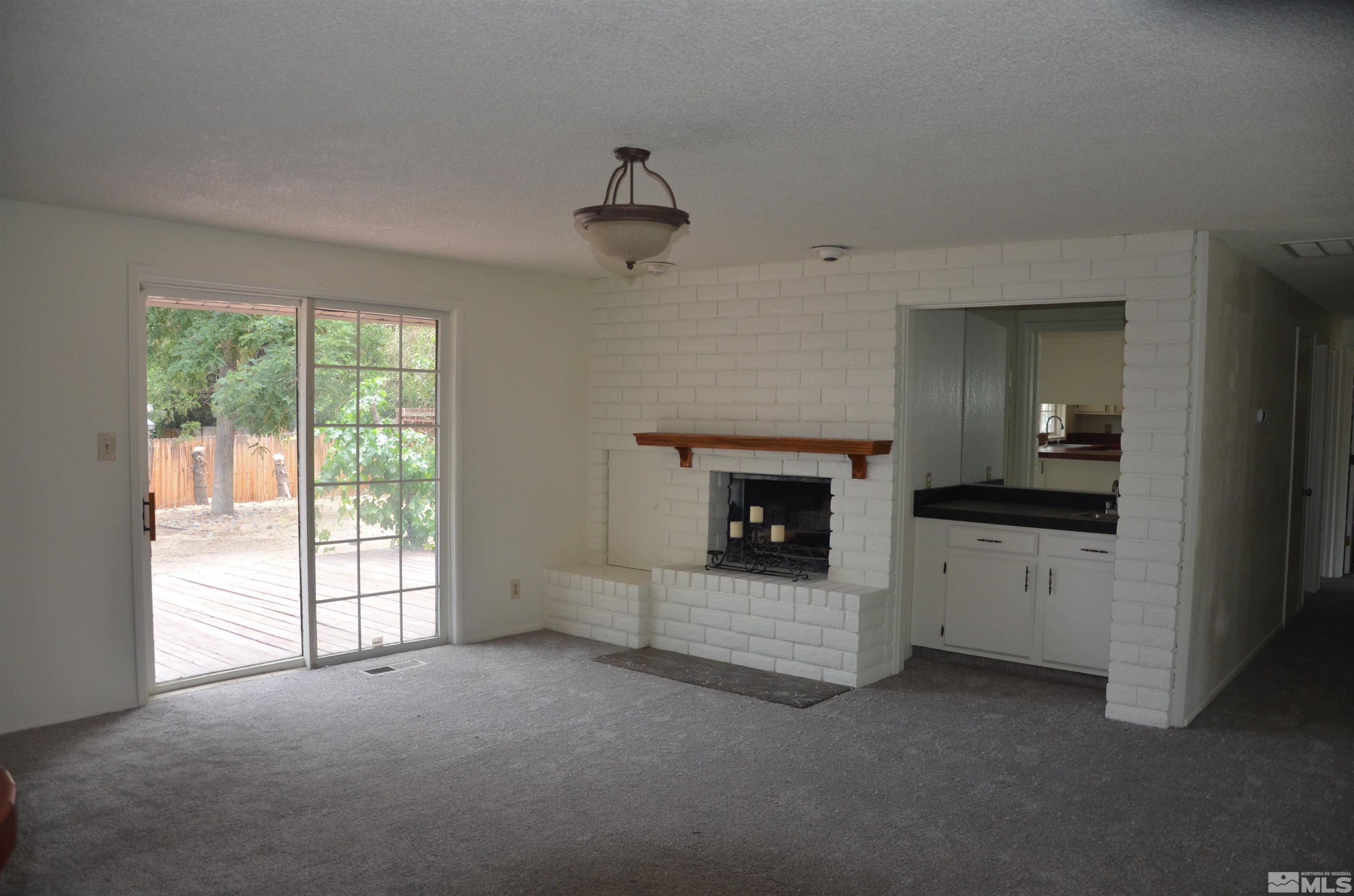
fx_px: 1013
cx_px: 677
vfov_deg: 47.7
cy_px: 448
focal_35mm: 27
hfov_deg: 67.5
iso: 400
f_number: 3.5
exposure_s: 1/100
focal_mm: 18
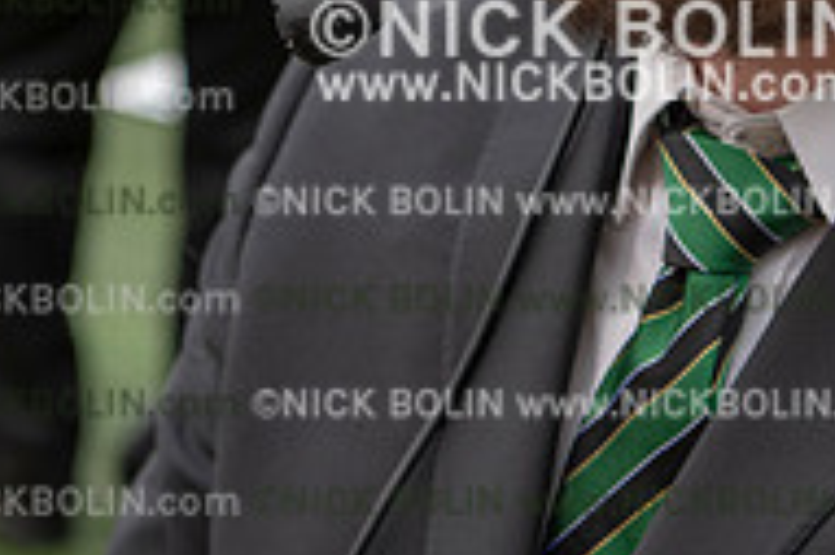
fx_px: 3661
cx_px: 586
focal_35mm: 158
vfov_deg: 8.6
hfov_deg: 13.0
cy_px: -103
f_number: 3.5
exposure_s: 1/500
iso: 250
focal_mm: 52
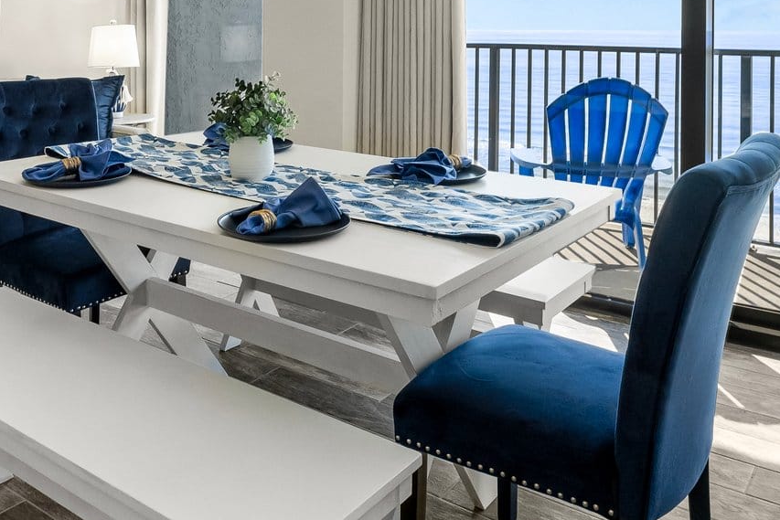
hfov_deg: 52.9
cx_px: 336
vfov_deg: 34.6
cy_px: 40
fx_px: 780
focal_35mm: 36
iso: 400
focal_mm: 10
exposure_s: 1/13
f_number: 9
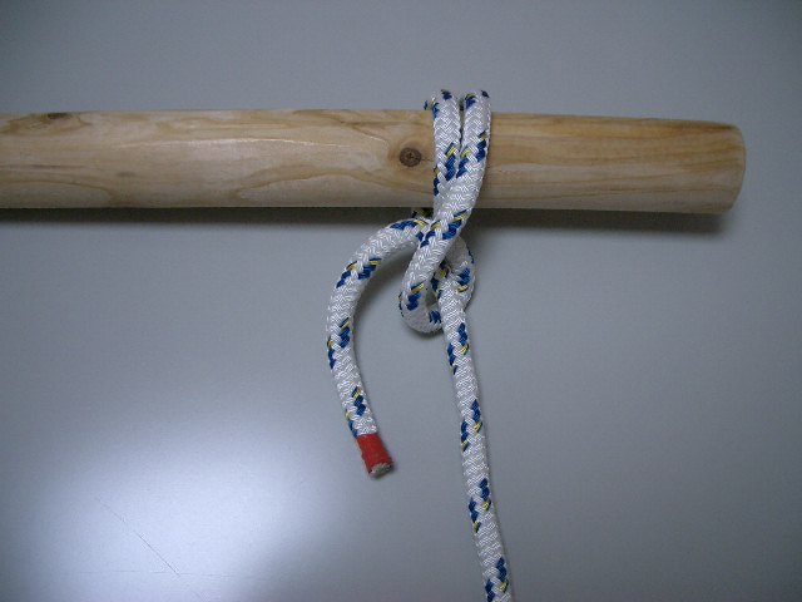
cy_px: 301
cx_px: 401
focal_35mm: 35
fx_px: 811
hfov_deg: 52.6
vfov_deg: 40.7
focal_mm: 5.8
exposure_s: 1/50
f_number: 2.6
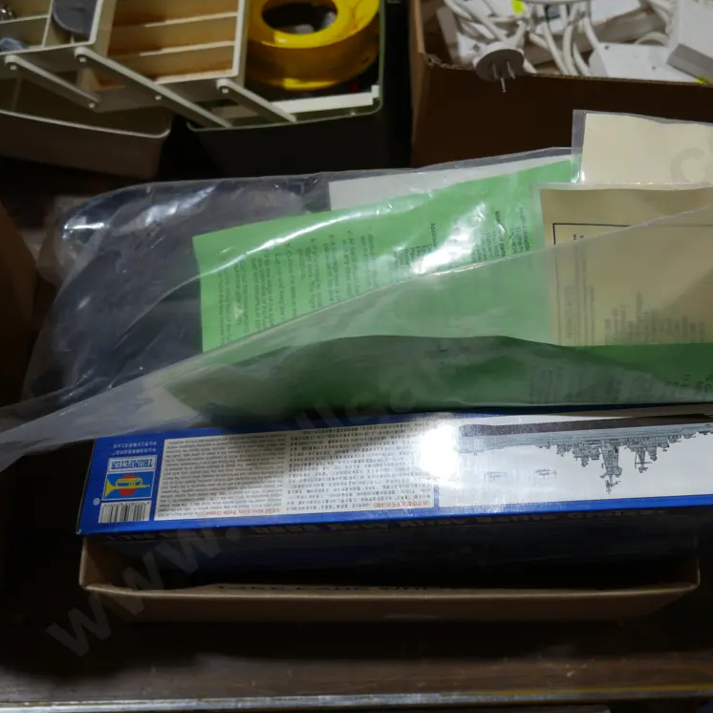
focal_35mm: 34
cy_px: 353
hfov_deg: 48.0
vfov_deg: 48.4
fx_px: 792
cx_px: 447
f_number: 3.5
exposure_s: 1/125
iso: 200
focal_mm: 14
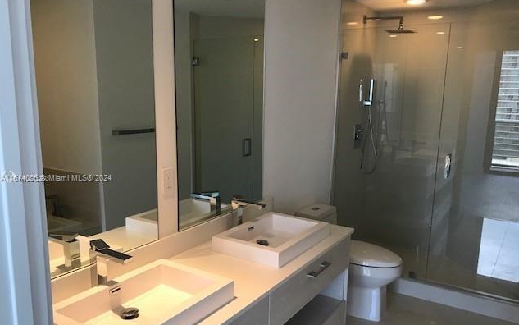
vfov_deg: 41.8
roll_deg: +0.1
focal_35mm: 30
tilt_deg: -10.9
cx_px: 261
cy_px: 179
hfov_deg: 62.9
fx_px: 424
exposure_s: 1/30
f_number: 1.8
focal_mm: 3.99
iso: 25
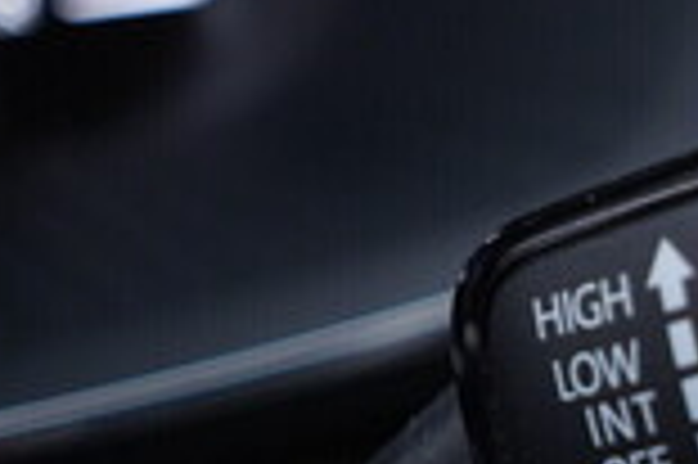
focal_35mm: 128
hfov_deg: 15.0
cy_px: 300
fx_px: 2479
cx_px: 1022
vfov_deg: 10.7
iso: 320
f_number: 2.8
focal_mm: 24
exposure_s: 1/40
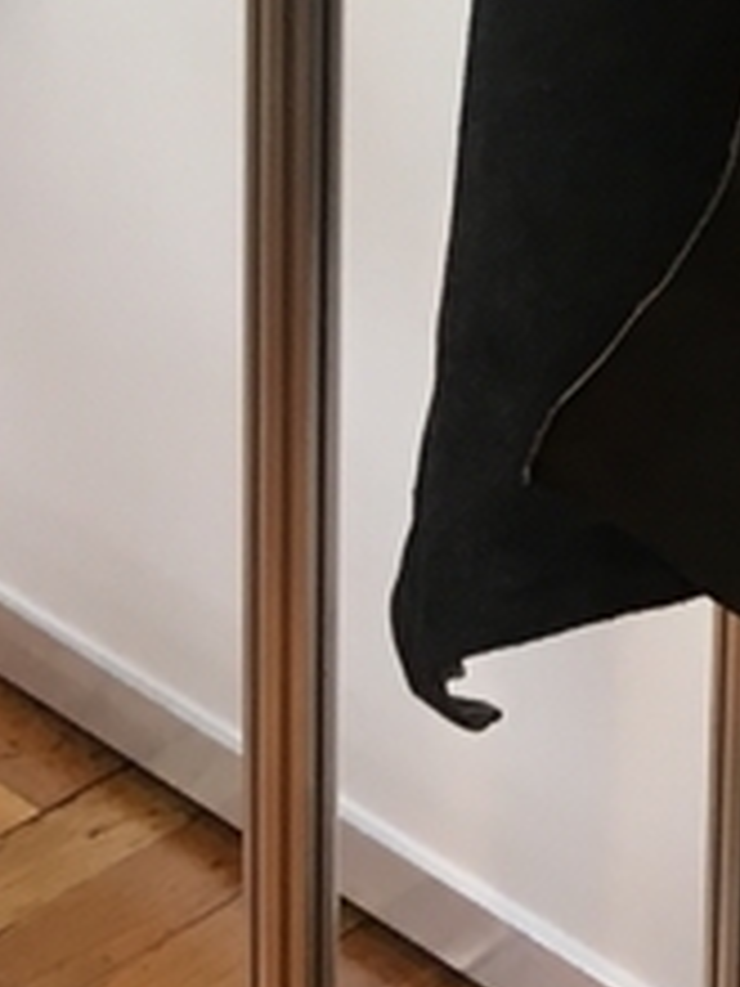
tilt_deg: -11.2
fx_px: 3848
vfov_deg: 12.8
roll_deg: -3.4
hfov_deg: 10.1
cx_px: 1547
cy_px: -974
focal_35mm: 135
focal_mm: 4.15
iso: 80
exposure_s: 1/30
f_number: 2.2
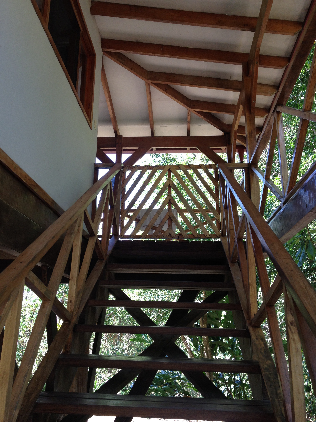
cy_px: 211
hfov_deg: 40.7
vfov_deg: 52.6
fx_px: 426
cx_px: 158
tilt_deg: +14.0
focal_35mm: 35
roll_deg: -0.3
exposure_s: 1/120
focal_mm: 4.28
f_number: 2.4
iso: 64
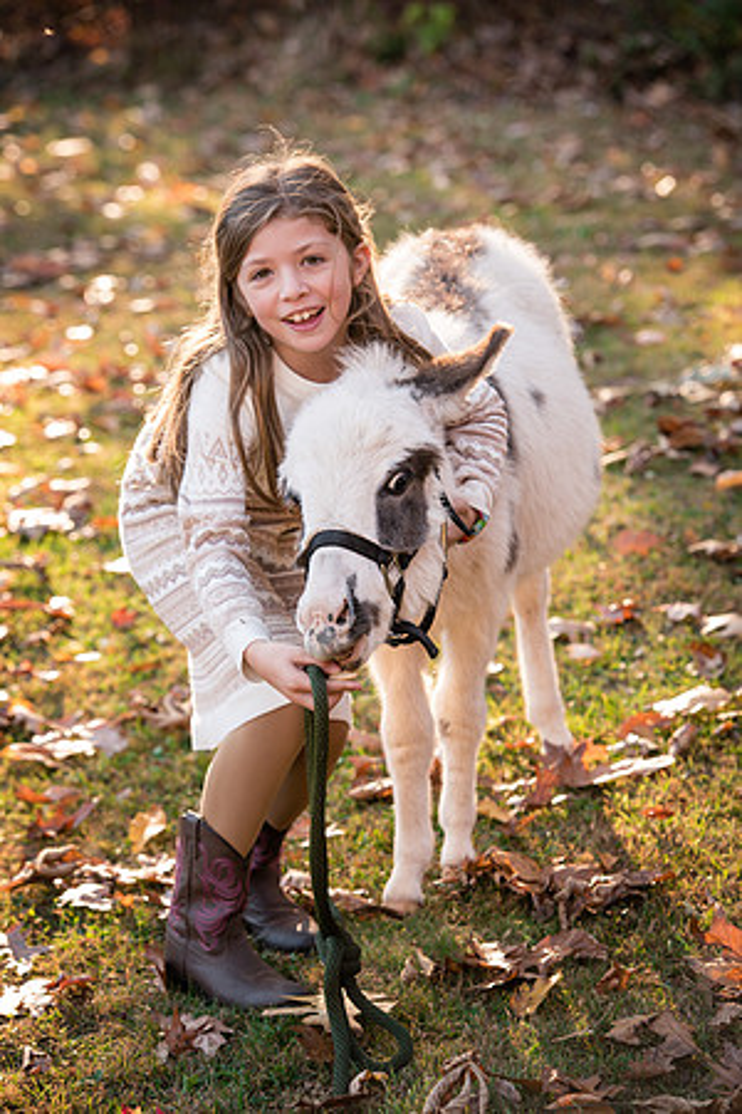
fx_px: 3864
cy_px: 557
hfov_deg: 11.0
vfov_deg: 16.4
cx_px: 371
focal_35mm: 125
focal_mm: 125
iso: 500
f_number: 5
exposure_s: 1/250
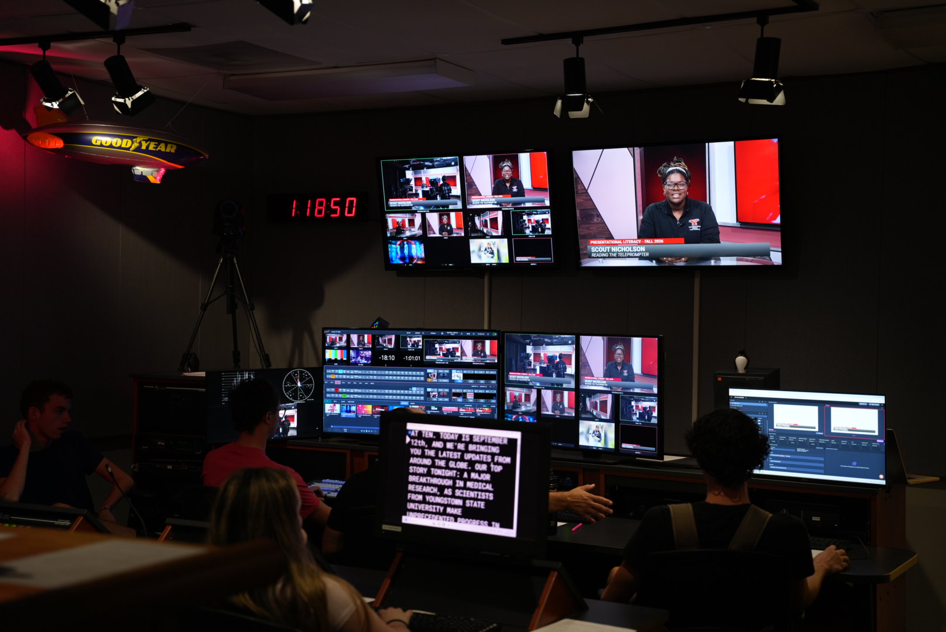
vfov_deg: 27.3
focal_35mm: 50
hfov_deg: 39.9
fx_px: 1302
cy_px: 316
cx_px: 473
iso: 800
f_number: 2.8
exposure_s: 1/80
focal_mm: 49.5
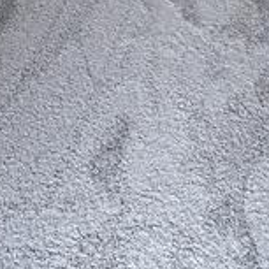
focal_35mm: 48
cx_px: 287
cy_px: -148
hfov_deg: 31.8
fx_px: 422
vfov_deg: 25.3
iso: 100
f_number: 2.2
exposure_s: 1/60
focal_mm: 2.2
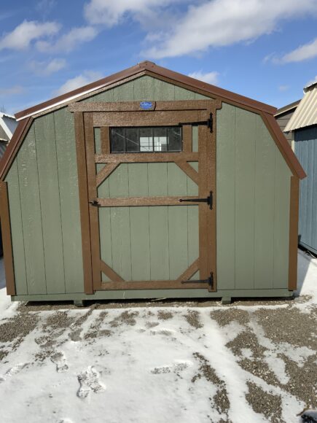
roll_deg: +0.8
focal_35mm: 29
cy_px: 212
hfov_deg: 48.2
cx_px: 158
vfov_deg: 61.7
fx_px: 354
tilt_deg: -8.4
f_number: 1.8
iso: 16
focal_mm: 3
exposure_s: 1/3322
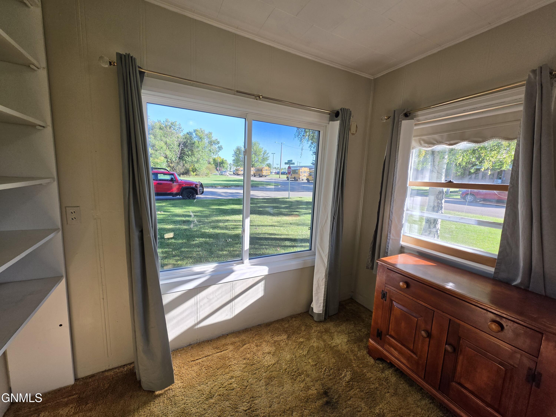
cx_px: 278
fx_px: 209
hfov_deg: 106.2
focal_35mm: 13
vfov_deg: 89.9
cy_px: 208
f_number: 1.9
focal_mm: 2.2
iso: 32
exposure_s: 1/258
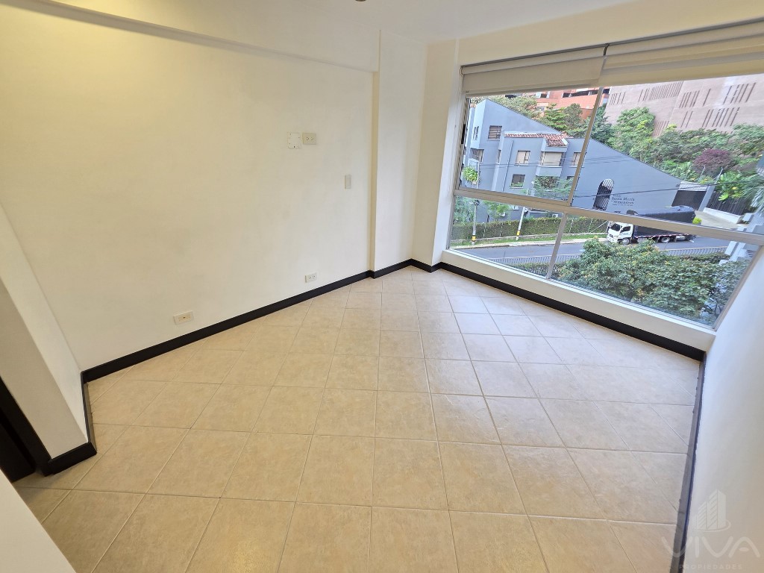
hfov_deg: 106.2
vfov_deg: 89.9
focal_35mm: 13
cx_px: 382
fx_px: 287
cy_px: 286
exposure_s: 1/34.3
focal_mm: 2.2
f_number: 1.9
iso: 80
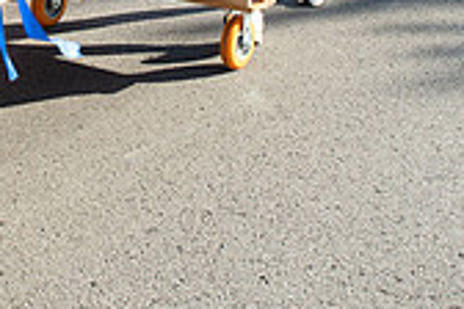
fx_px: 1134
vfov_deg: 14.7
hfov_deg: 22.4
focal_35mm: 88
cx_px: 28
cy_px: -127
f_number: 11
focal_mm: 24
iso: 500
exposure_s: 1/200
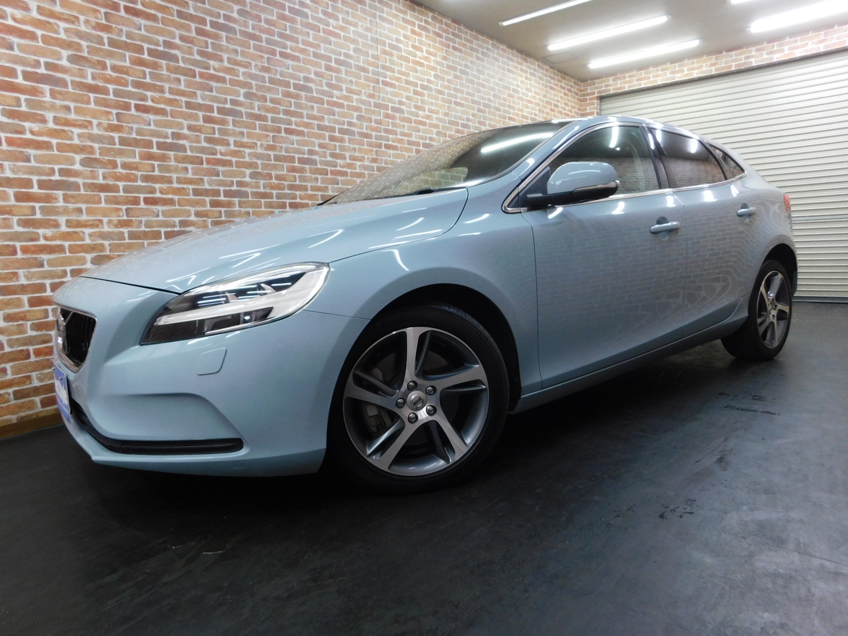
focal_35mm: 23
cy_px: 318
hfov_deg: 73.9
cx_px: 424
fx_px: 563
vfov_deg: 58.9
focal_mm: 4
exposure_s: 1/30
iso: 200
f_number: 3
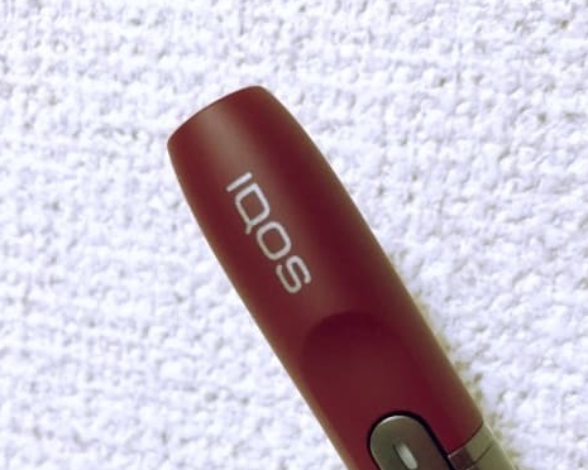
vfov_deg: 31.3
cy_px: 371
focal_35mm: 47
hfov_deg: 39.3
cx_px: 360
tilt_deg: -14.0
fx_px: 818
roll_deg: -6.6
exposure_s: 1/20
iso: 40
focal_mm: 3.99
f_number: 1.8
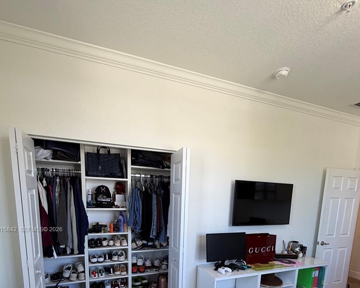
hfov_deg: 83.3
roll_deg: -0.9
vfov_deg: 64.6
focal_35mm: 19
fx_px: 202
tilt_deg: -9.0
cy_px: 230
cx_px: 173
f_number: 2.2
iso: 160
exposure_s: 1/120
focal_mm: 2.22
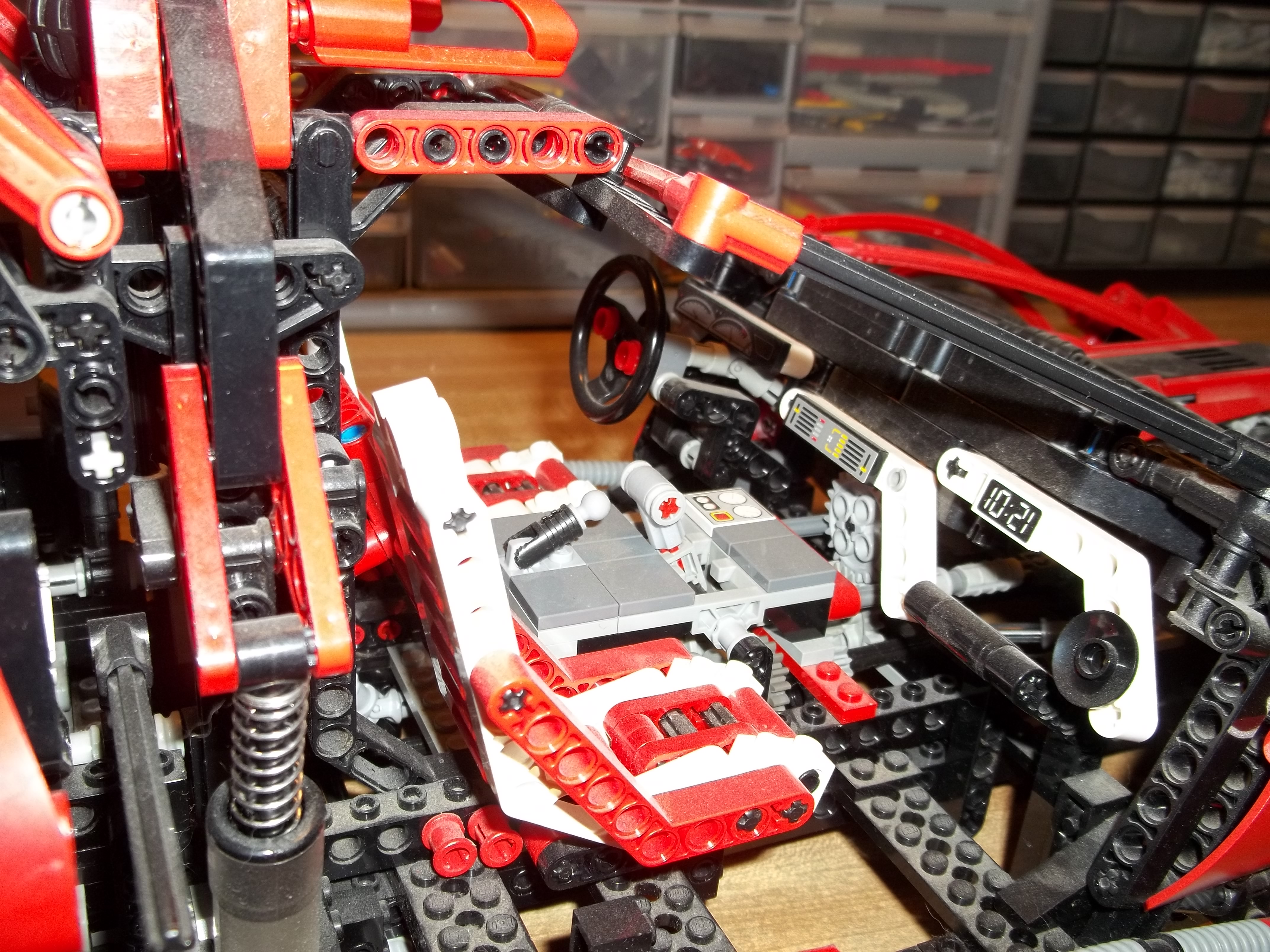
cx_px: 635
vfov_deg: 42.9
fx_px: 1211
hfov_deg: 55.4
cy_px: 476
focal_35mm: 33
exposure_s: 1/30
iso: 64
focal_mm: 5.9
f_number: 3.3
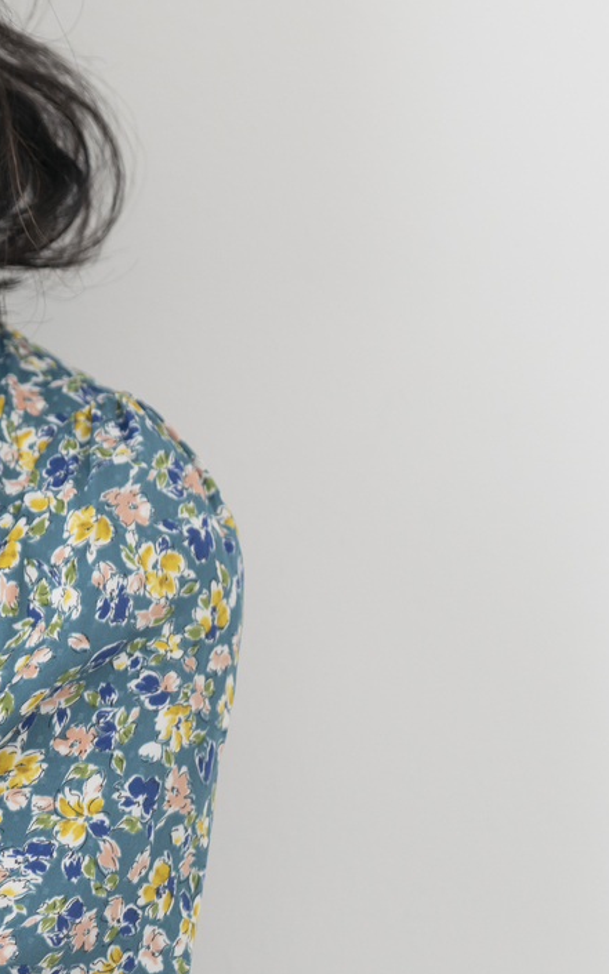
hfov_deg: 3.4
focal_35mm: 381
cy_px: 274
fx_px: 10122
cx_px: -747
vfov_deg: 5.5
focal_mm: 132
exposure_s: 1/250
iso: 640
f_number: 2.8
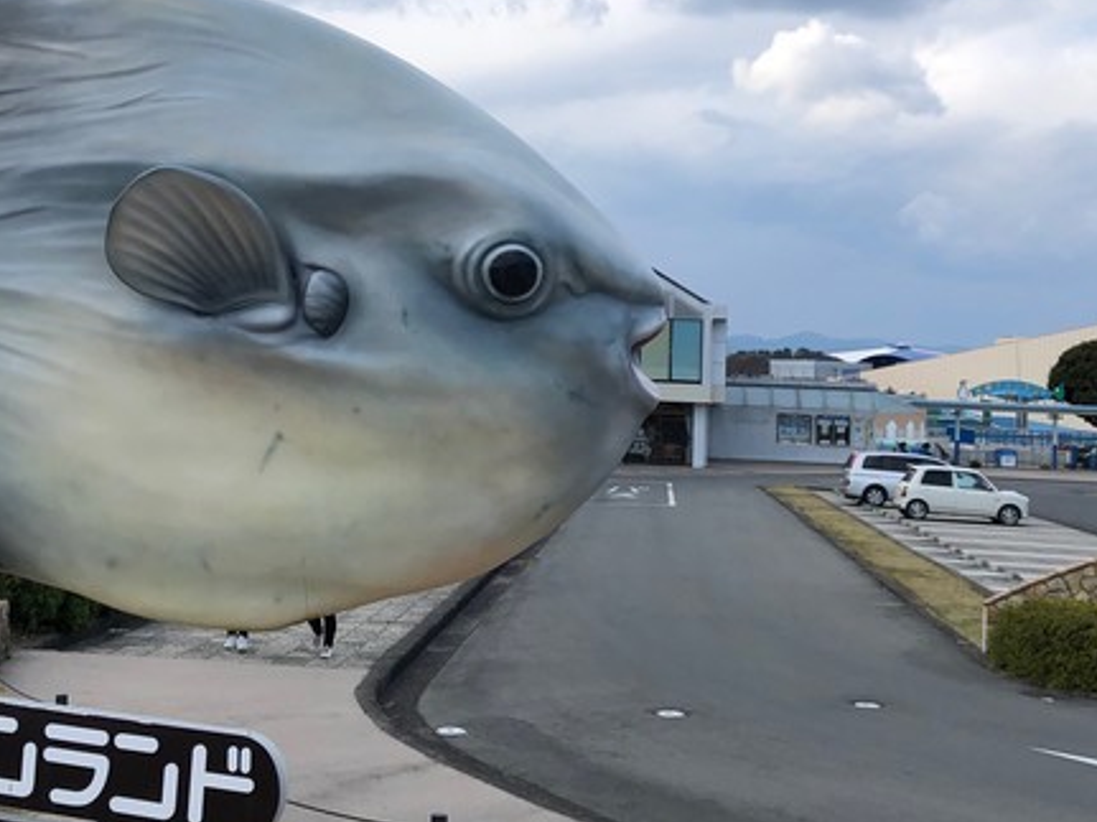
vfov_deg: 27.9
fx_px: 1647
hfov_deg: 36.8
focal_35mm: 52
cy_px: 282
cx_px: 509
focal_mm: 3.99
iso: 20
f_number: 1.8
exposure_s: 1/1499
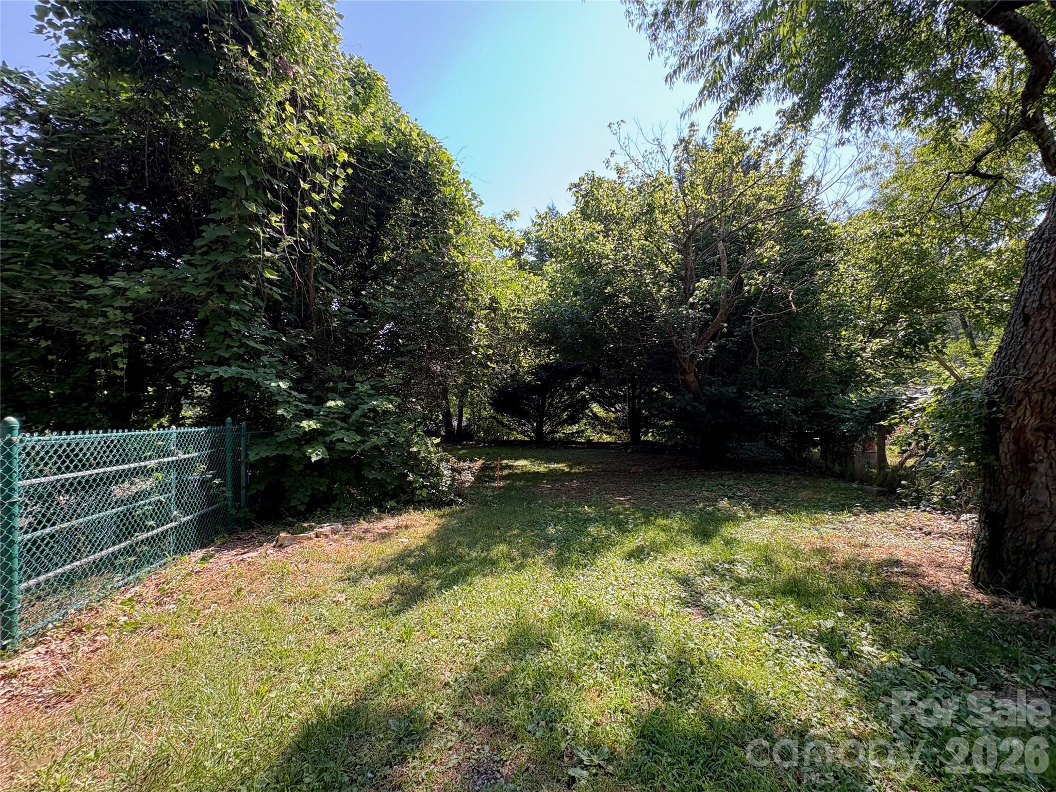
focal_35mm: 14
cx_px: 528
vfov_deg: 85.7
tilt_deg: -0.1
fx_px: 427
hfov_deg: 102.1
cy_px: 396
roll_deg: -0.6
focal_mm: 2.22
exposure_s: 1/169
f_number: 2.2
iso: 64
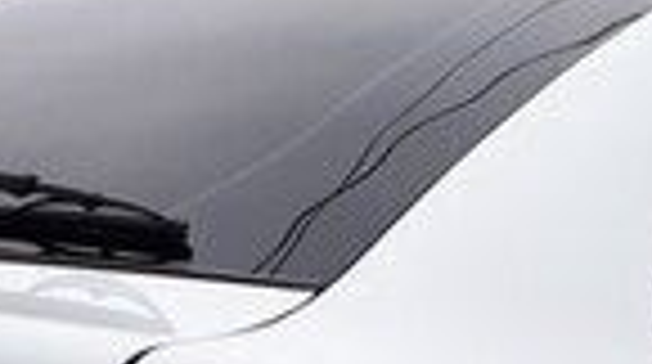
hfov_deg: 16.0
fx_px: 2313
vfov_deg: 8.3
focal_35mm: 134
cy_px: 874
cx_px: 369
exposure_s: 1/332
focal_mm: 3.6
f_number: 1.9
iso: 40
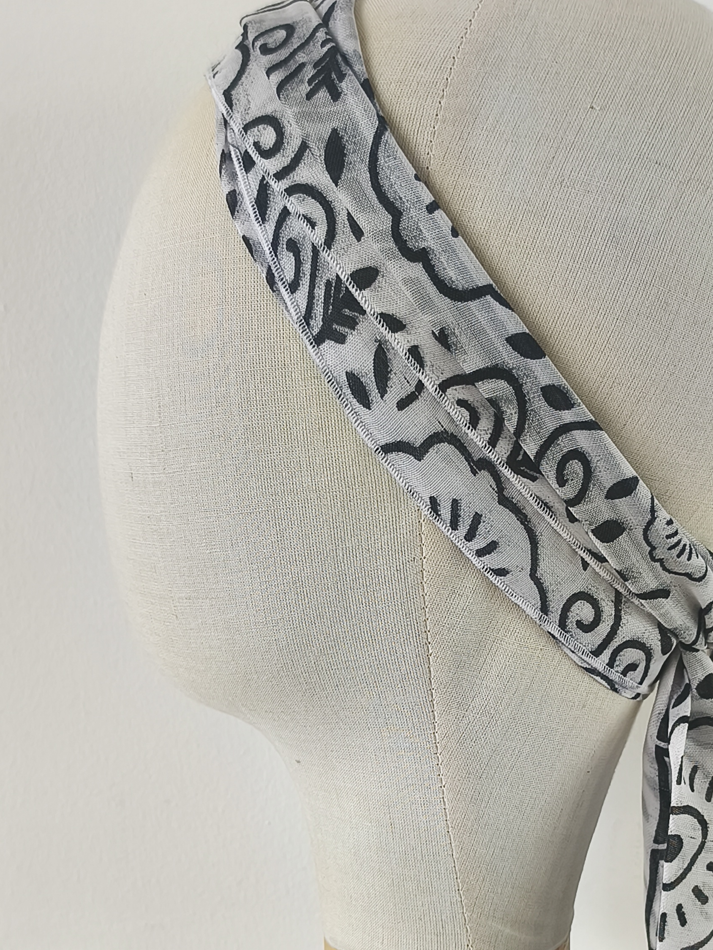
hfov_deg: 25.1
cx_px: 461
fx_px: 1593
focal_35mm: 58
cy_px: 733
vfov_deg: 32.5
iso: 64
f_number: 1.65
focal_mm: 6.14
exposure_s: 1/60
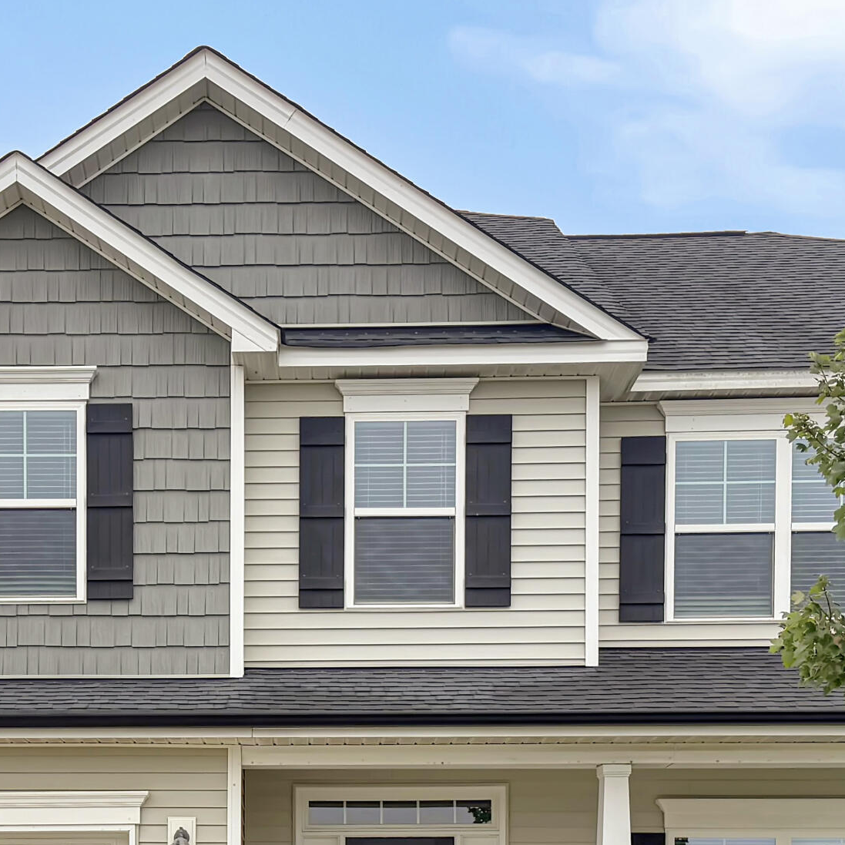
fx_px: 1602
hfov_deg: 29.3
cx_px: 278
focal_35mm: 58
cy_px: 655
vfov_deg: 29.0
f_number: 1.78
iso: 80
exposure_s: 1/2000
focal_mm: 6.76
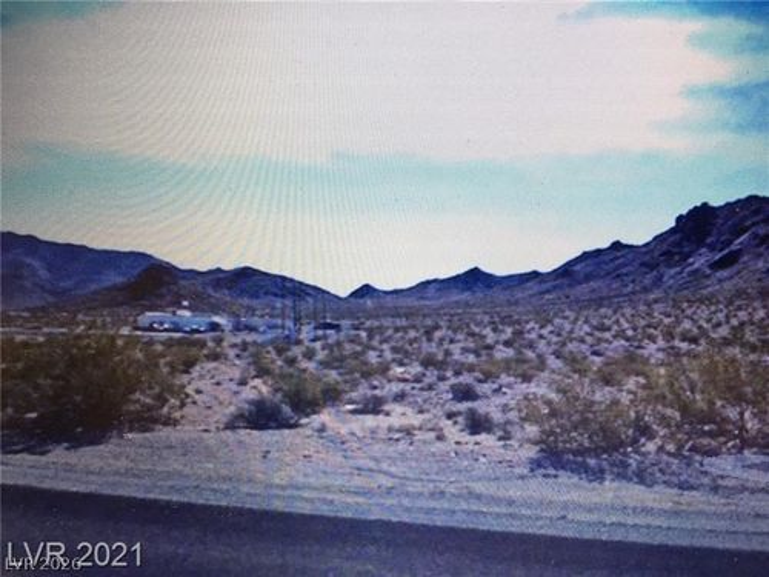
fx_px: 644
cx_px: 384
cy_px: 288
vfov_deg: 48.2
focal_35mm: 29
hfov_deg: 61.7
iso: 40
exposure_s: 1/30
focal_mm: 4.15
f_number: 2.2
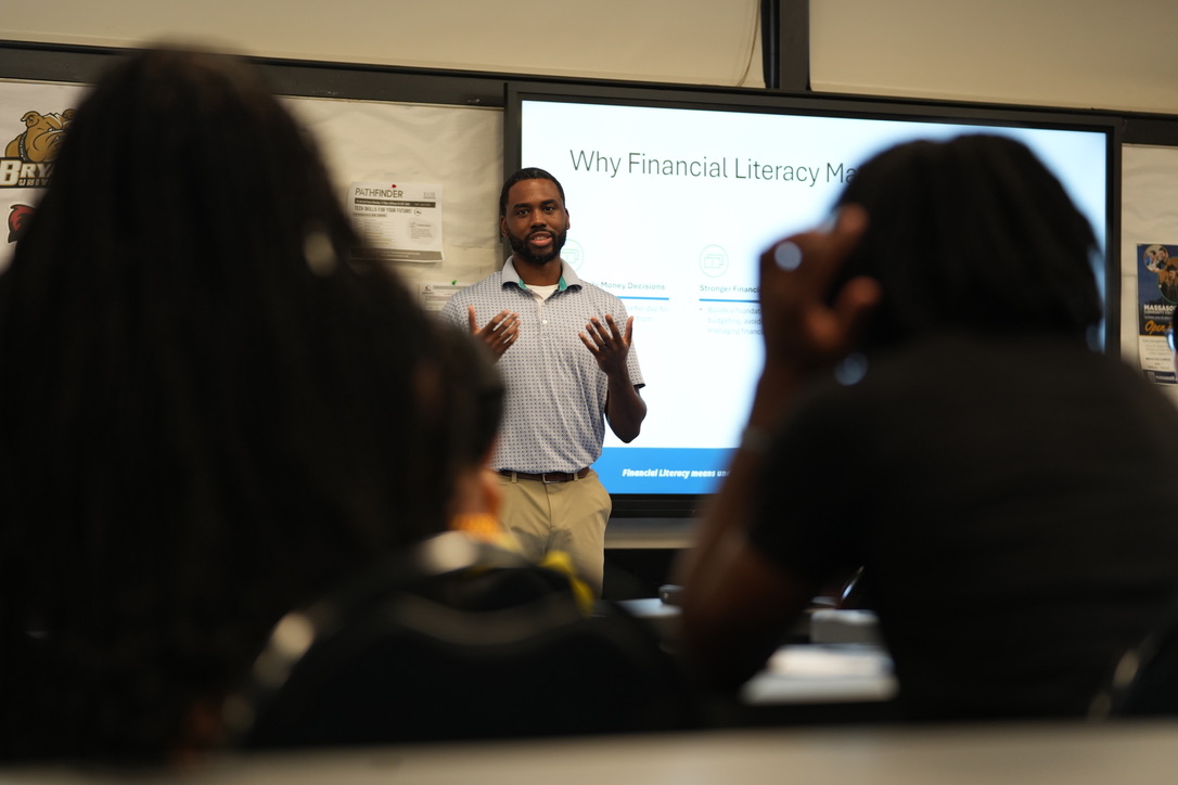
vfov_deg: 12.9
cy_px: 392
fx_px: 3468
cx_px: 589
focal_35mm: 106
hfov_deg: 19.3
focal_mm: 106
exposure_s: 1/125
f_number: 2.8
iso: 1000
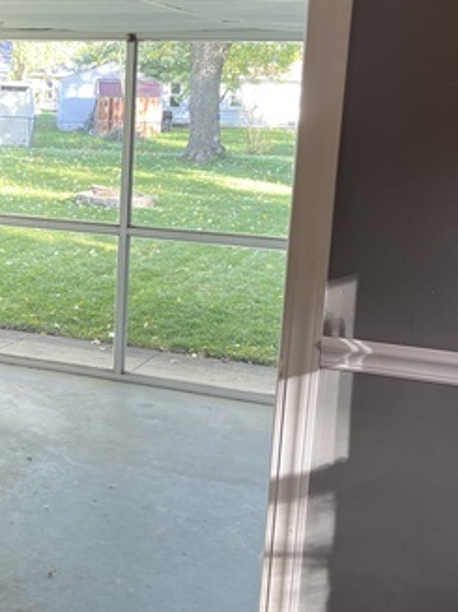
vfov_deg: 36.1
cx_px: 43
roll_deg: -1.5
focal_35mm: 53
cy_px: 274
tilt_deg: -11.6
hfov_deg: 26.6
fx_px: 936
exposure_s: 1/120
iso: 80
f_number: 1.6
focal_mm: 5.1
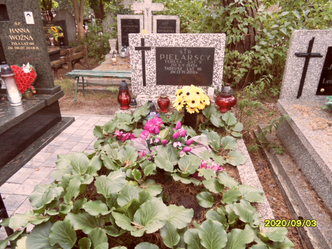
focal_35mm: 24
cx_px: 166
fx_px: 230
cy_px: 124
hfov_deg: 71.6
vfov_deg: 56.8
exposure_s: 1/30
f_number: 3.2
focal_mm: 3.9
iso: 120
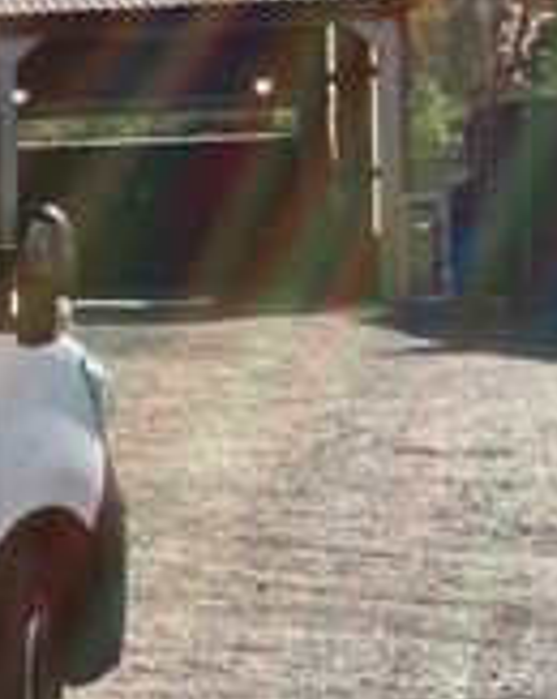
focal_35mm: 148
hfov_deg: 8.8
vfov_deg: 13.0
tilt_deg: -3.4
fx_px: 3055
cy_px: 341
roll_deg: +2.6
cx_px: -1054
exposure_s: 1/1597
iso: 25
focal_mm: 3.3
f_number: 2.4
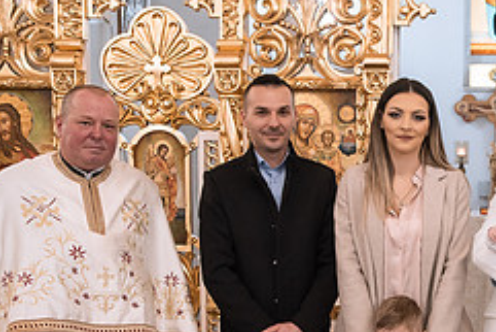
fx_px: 1075
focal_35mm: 78
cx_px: 482
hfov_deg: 24.9
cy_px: 308
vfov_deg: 17.2
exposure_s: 1/125
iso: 800
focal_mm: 29
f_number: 2.8
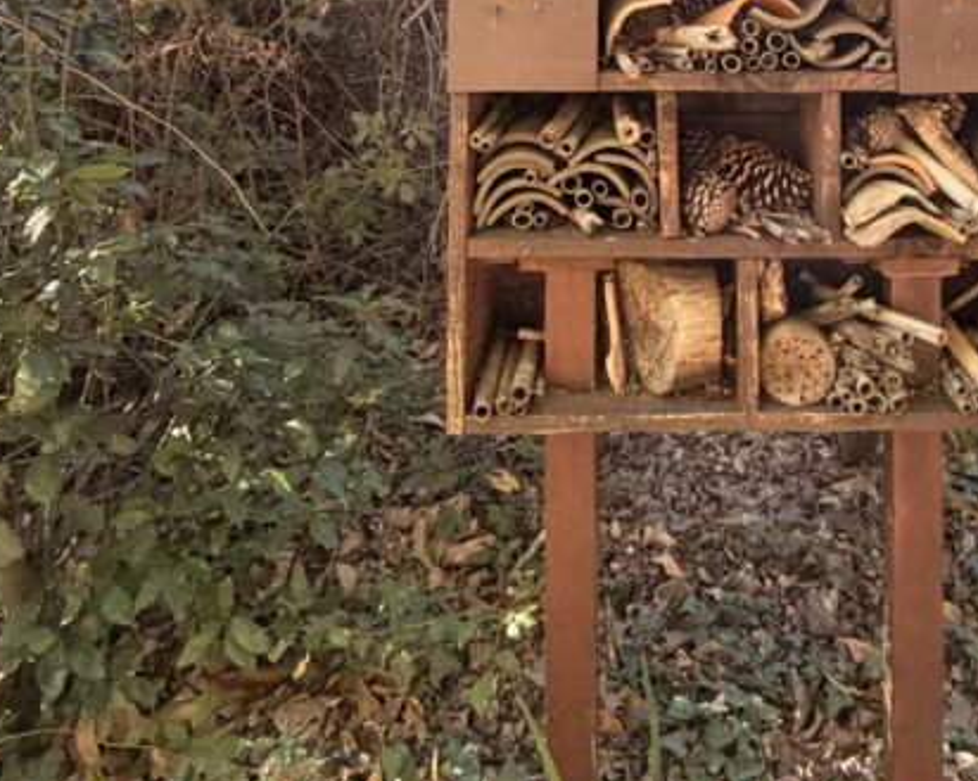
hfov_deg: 51.4
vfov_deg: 37.1
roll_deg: -1.1
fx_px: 983
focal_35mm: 34
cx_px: 686
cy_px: -59
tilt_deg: -1.2
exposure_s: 1/82
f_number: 2.2
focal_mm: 2.22
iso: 320
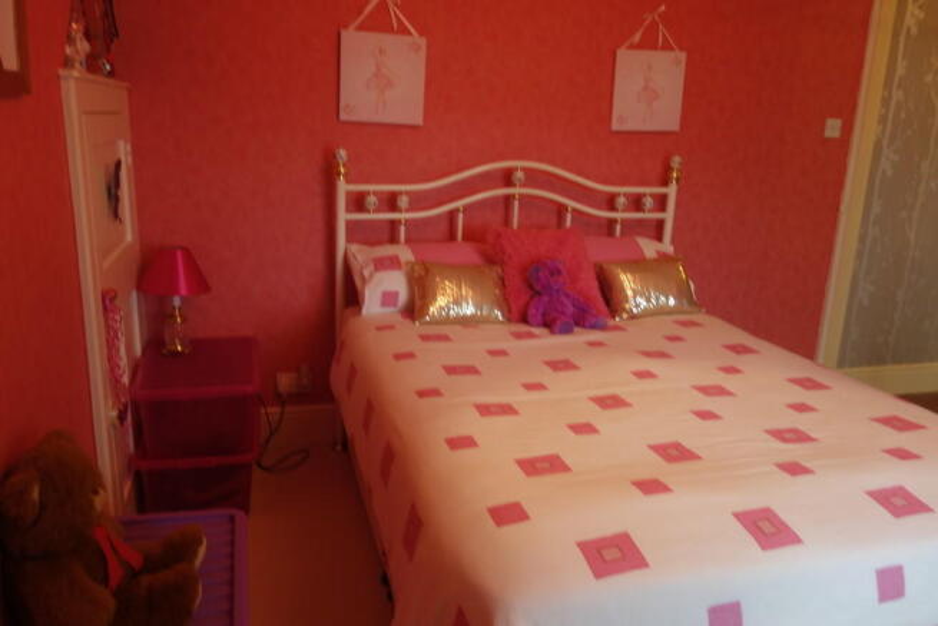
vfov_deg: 46.4
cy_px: 313
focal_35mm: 28
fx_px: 730
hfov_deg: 65.5
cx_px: 469
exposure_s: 1/30
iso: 125
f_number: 1.8
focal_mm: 10.4
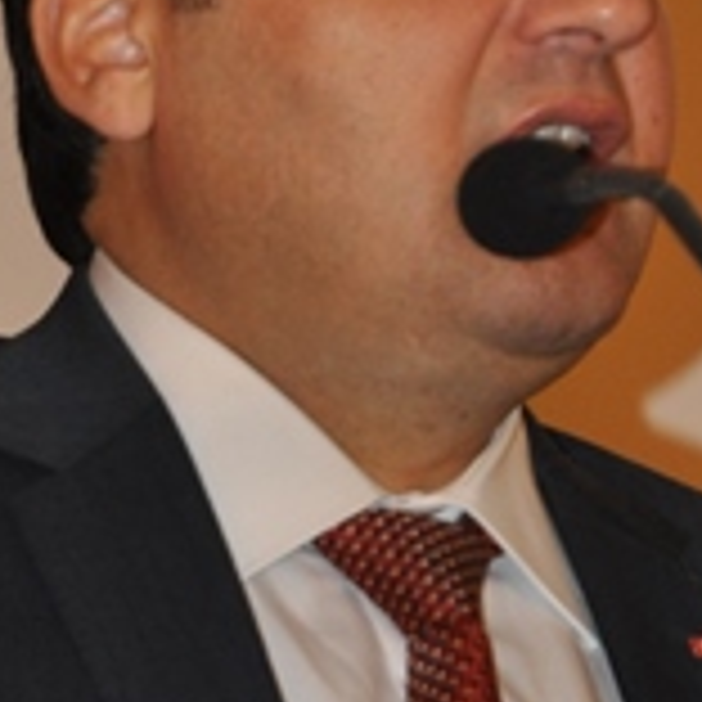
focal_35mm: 365
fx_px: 8374
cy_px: -279
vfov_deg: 4.8
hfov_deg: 4.8
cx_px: 421
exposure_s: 1/60
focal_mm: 70
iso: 800
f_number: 4.5
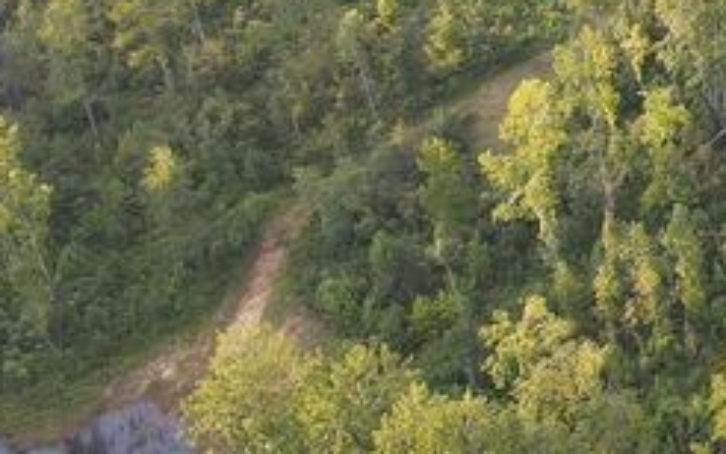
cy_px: -277
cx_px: 1349
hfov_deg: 16.2
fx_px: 2098
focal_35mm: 106
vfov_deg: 11.7
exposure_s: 1/50
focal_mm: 4.5
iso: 100
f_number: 2.8
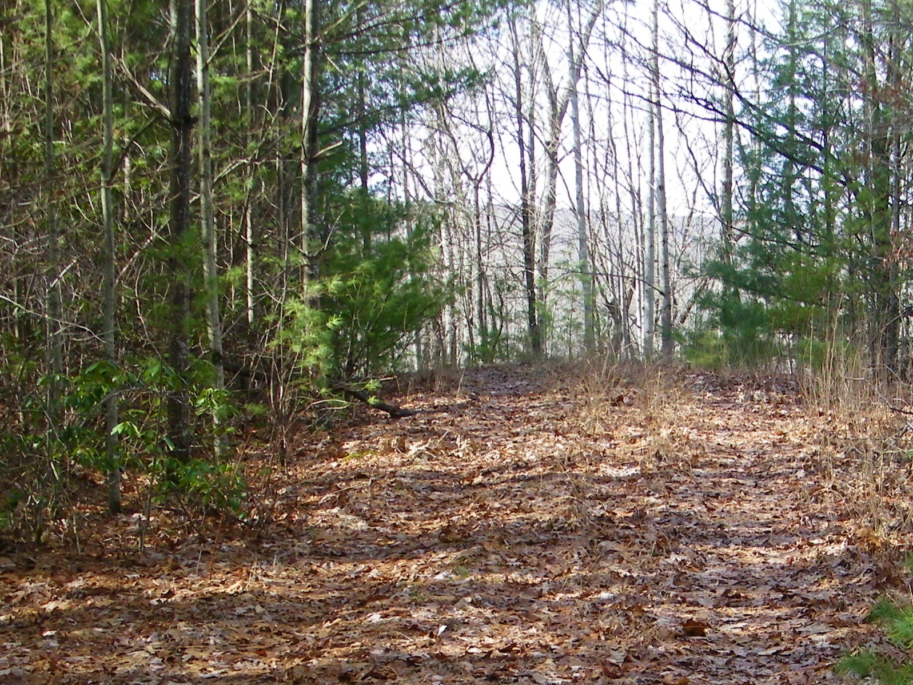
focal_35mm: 77
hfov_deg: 24.9
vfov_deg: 18.8
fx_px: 2031
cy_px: 602
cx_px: 719
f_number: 3.8
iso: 80
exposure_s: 1/125
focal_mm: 7.2
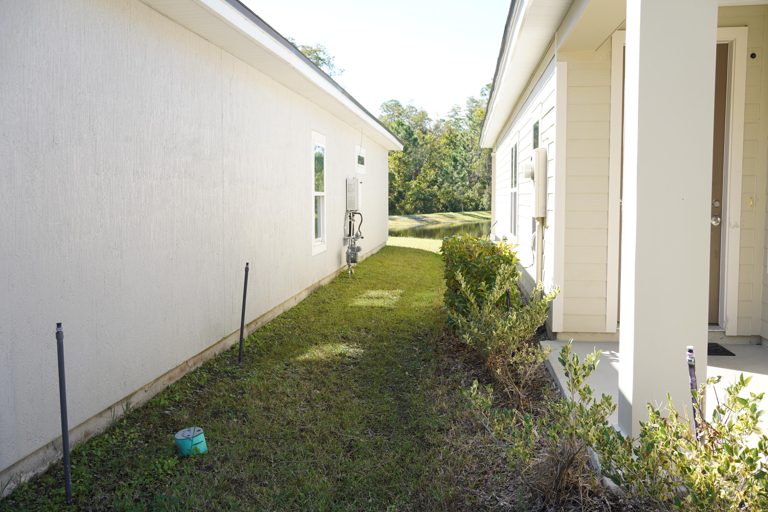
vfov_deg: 37.9
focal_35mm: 35
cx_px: 384
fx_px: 747
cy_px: 256
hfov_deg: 54.4
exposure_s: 1/60
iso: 160
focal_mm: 35
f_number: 9
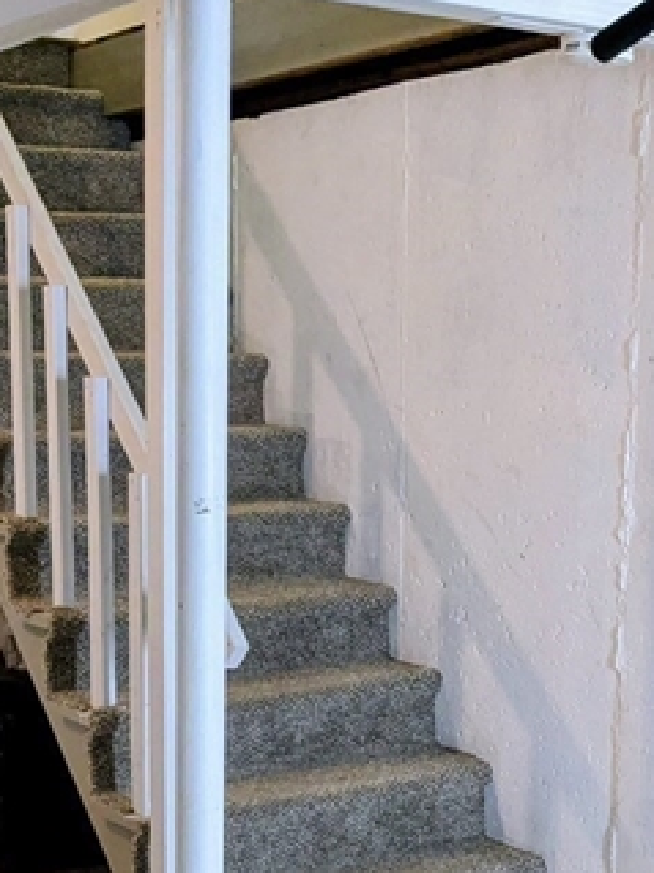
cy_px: 701
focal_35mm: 65
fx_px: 1638
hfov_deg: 22.6
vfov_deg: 29.2
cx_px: 301
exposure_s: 1/120
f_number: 1.73
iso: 875
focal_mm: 4.38
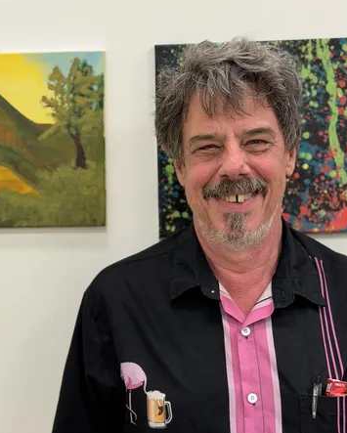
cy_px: 258
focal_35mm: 74
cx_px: 96
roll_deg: -0.8
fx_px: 949
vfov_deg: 25.7
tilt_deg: -3.2
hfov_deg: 20.6
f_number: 1.78
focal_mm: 6.76
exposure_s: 1/60
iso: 64
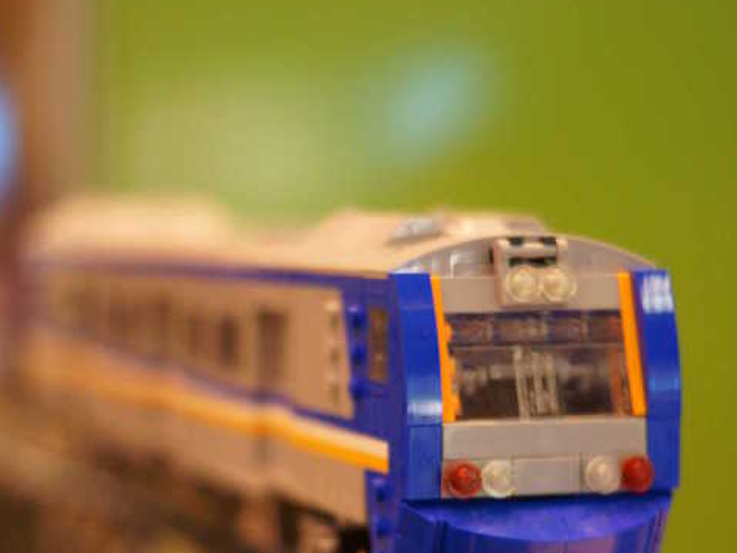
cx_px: 370
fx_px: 2321
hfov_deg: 18.0
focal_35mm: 109
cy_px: 465
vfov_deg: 13.5
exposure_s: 1/80
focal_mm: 50
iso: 800
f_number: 1.8
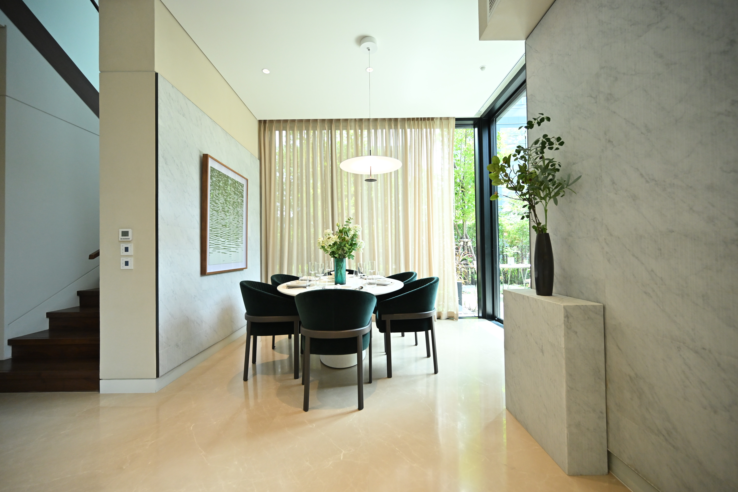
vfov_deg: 81.2
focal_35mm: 14
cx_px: 369
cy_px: 246
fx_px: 287
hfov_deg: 104.3
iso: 2000
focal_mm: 14
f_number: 4
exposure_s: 1/500
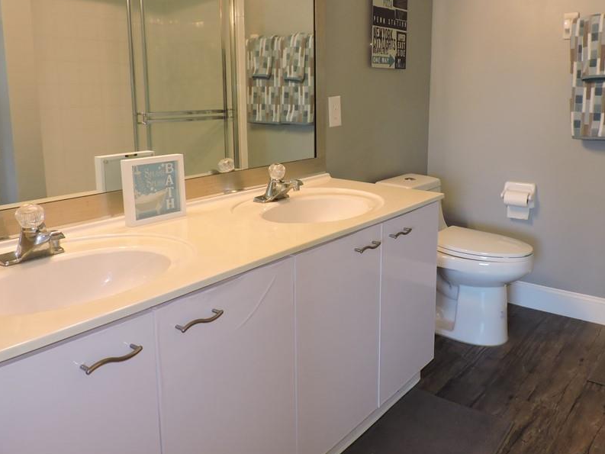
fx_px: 542
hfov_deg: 58.0
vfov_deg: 45.2
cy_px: 183
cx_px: 351
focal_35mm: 31
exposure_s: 1/30
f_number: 3
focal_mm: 4.3
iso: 320
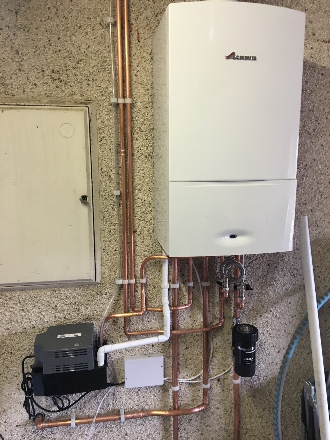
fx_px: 369
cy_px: 220
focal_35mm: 29
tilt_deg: -10.1
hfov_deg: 48.2
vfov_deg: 61.7
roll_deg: +0.4
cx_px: 165
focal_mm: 4.15
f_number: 2.2
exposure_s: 1/33
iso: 100
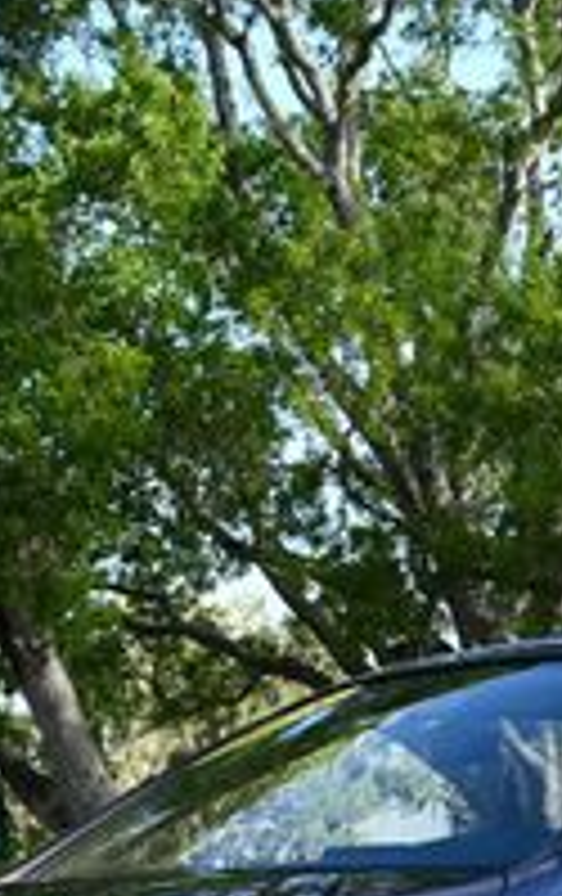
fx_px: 3199
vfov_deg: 15.7
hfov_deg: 10.0
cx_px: 396
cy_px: 851
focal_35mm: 131
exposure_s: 1/250
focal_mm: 20
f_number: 7.1
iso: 200
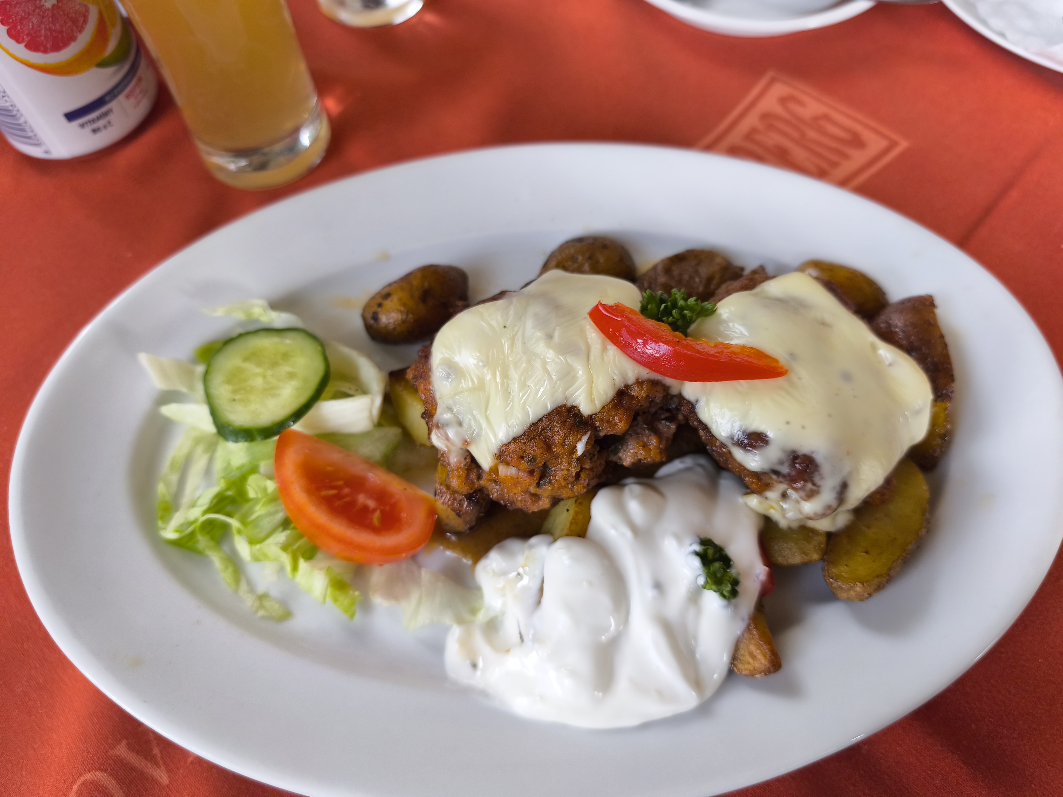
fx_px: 706
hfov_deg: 73.9
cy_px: 398
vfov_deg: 58.9
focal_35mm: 23
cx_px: 532
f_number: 1.6
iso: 160
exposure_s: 1/100
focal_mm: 6.57
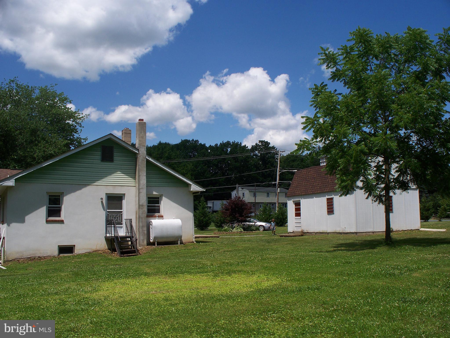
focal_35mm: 36
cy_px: 169
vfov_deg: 39.7
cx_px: 225
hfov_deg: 51.4
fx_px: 468
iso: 64
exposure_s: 1/640
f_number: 5
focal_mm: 7.54
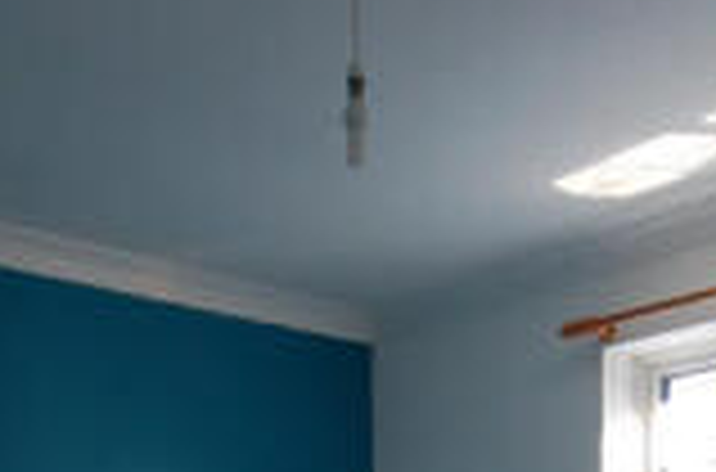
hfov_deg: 32.5
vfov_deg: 18.9
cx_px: 347
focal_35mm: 62
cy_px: 728
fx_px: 1229
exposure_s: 1/80
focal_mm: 10
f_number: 4.5
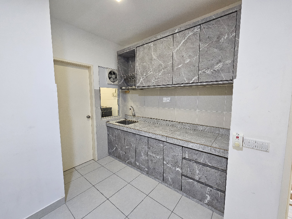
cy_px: 110
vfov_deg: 89.9
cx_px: 146
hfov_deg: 106.2
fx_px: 110
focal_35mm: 13
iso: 320
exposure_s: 1/50
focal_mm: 2.2
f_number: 2.2
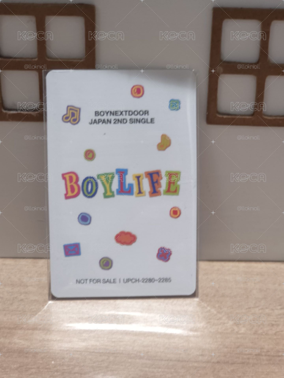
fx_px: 755
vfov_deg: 28.2
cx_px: 142
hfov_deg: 21.3
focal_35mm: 69
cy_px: 189
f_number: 2.4
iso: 160
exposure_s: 1/30
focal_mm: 7
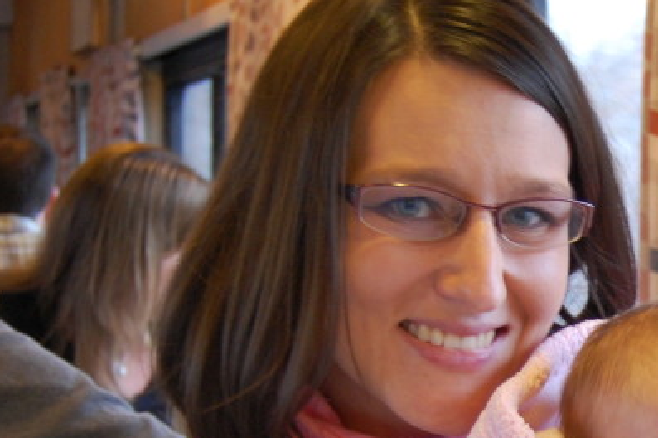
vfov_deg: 11.7
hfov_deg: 17.1
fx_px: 2118
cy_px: 431
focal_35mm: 116
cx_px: 709
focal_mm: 30
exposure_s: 1/30
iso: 720
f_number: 4.2
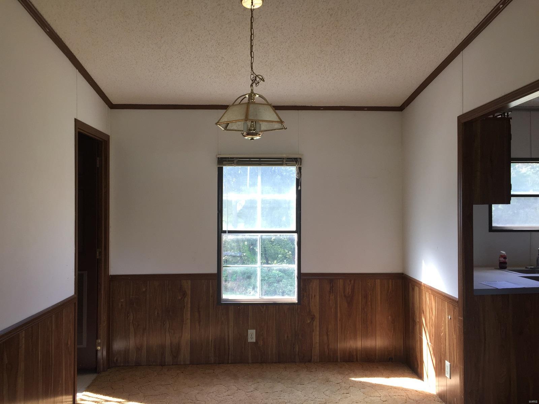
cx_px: 270
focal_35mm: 29
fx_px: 452
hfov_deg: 61.7
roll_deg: +0.7
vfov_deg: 48.2
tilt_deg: +3.8
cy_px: 202
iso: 40
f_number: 2.2
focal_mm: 4.15
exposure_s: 1/60
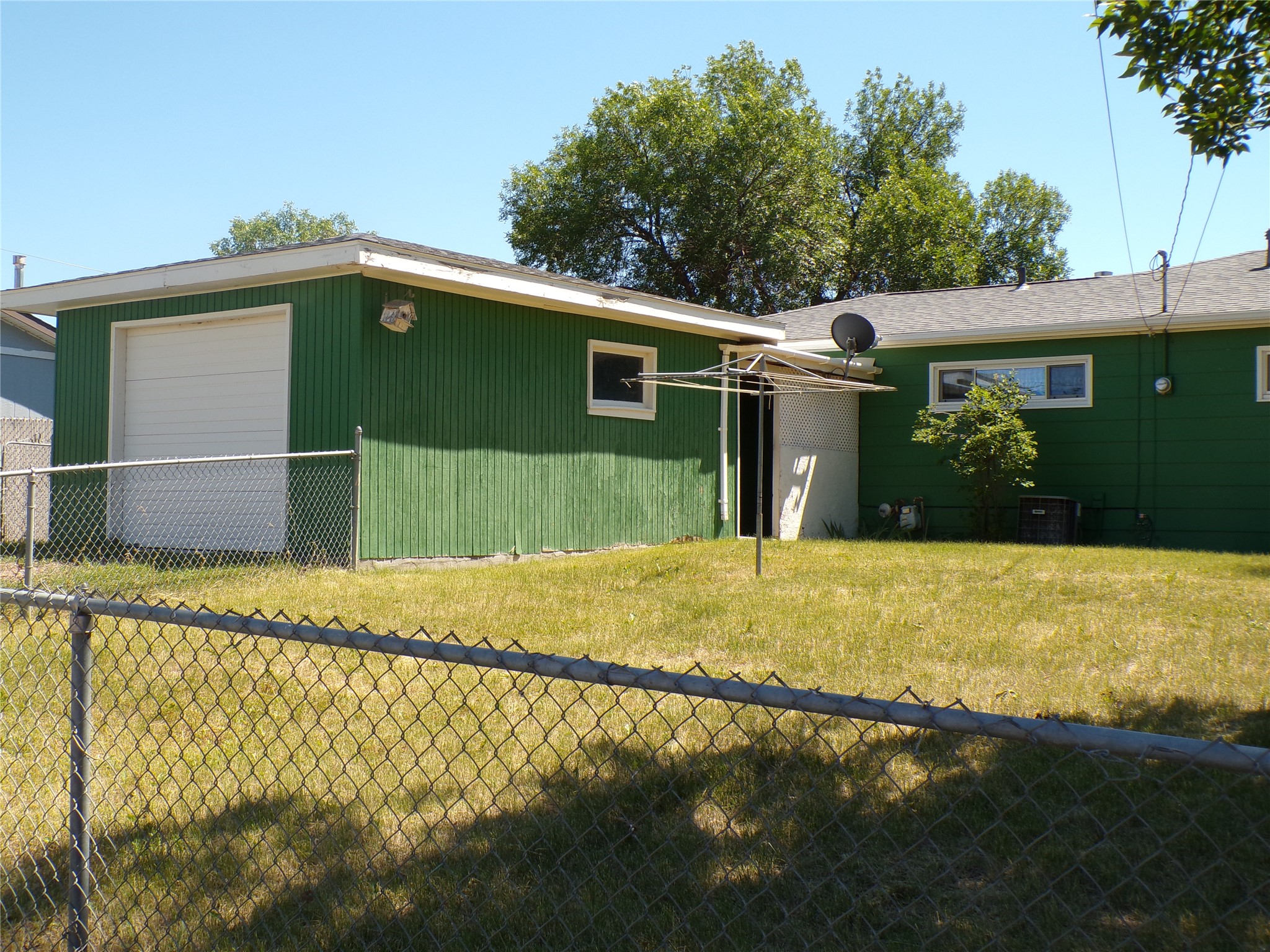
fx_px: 1357
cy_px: 476
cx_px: 635
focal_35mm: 37
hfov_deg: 50.1
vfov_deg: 38.7
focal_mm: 6.6
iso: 100
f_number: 4.9
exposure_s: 1/300
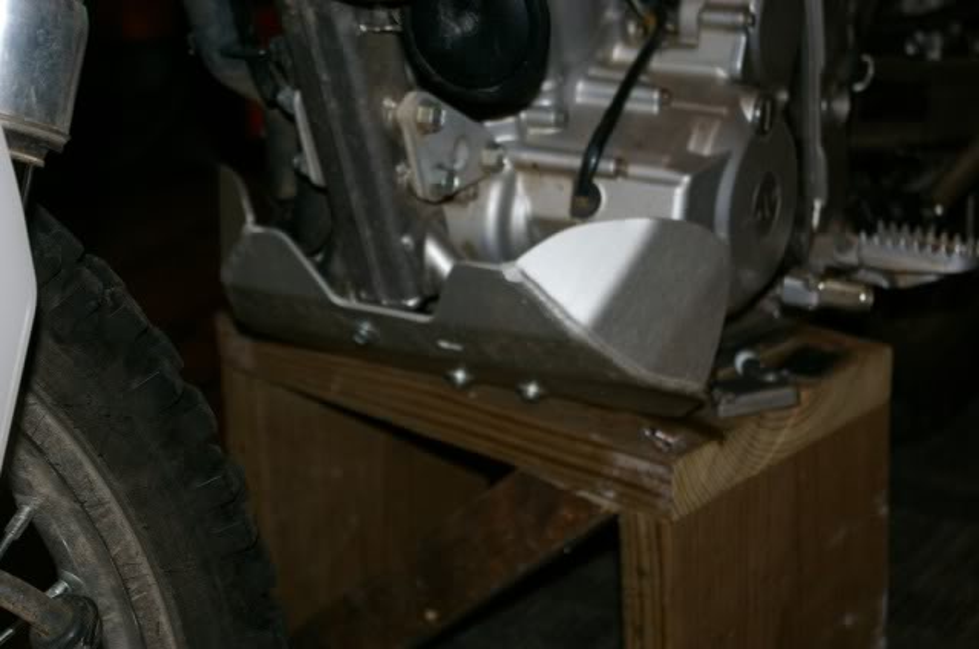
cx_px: 490
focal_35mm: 82
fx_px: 2240
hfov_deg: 24.7
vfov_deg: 16.5
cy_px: 324
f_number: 5.6
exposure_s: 1/60
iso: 400
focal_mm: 55
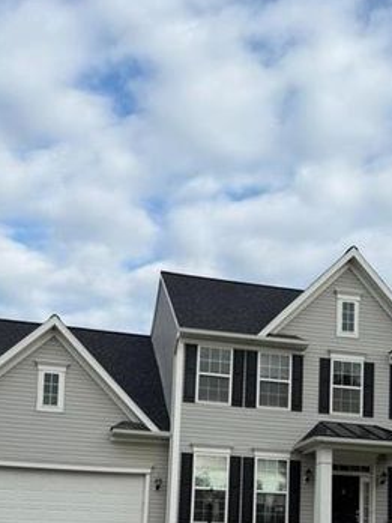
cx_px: 249
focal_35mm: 46
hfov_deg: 31.4
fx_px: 695
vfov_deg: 38.6
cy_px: 462
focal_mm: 6.76
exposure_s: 1/3953
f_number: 1.78
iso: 80
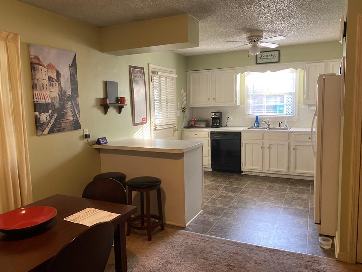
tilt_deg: -6.2
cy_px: 136
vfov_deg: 51.4
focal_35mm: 27
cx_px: 175
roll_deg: +1.3
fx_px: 282
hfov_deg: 65.3
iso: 320
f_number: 1.8
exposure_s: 1/60
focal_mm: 4.25
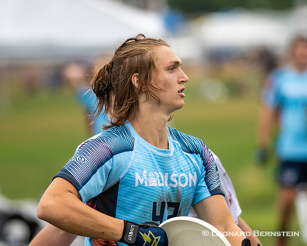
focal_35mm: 530
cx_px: 190
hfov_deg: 3.7
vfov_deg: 2.9
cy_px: 117
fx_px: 4813
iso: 1600
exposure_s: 1/2000
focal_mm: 300
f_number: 4.5
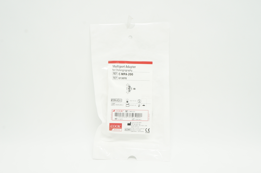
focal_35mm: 48
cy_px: 86
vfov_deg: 28.0
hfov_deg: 41.2
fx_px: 348
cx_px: 130
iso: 400
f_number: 11
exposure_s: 1/15
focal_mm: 32
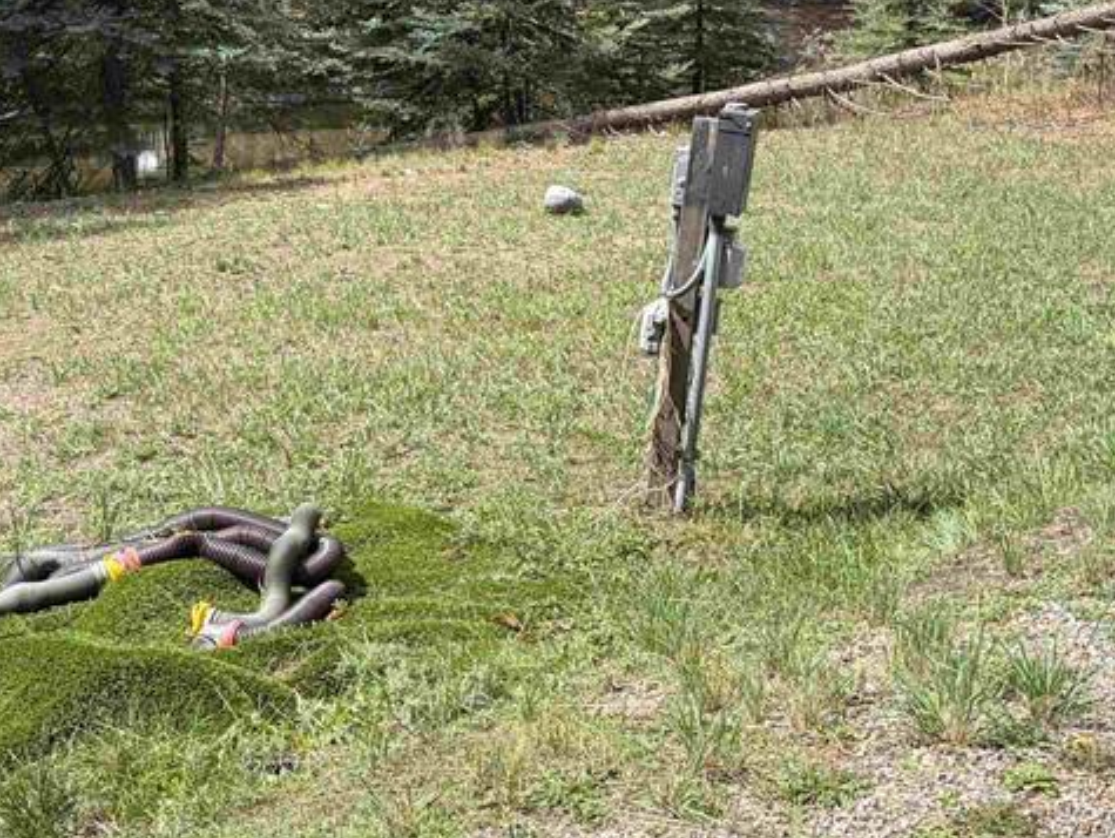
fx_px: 1805
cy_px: 319
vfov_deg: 26.1
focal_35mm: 56
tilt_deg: -9.7
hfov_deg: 34.3
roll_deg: +0.0
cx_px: 516
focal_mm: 5.96
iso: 50
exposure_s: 1/1848
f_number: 1.6
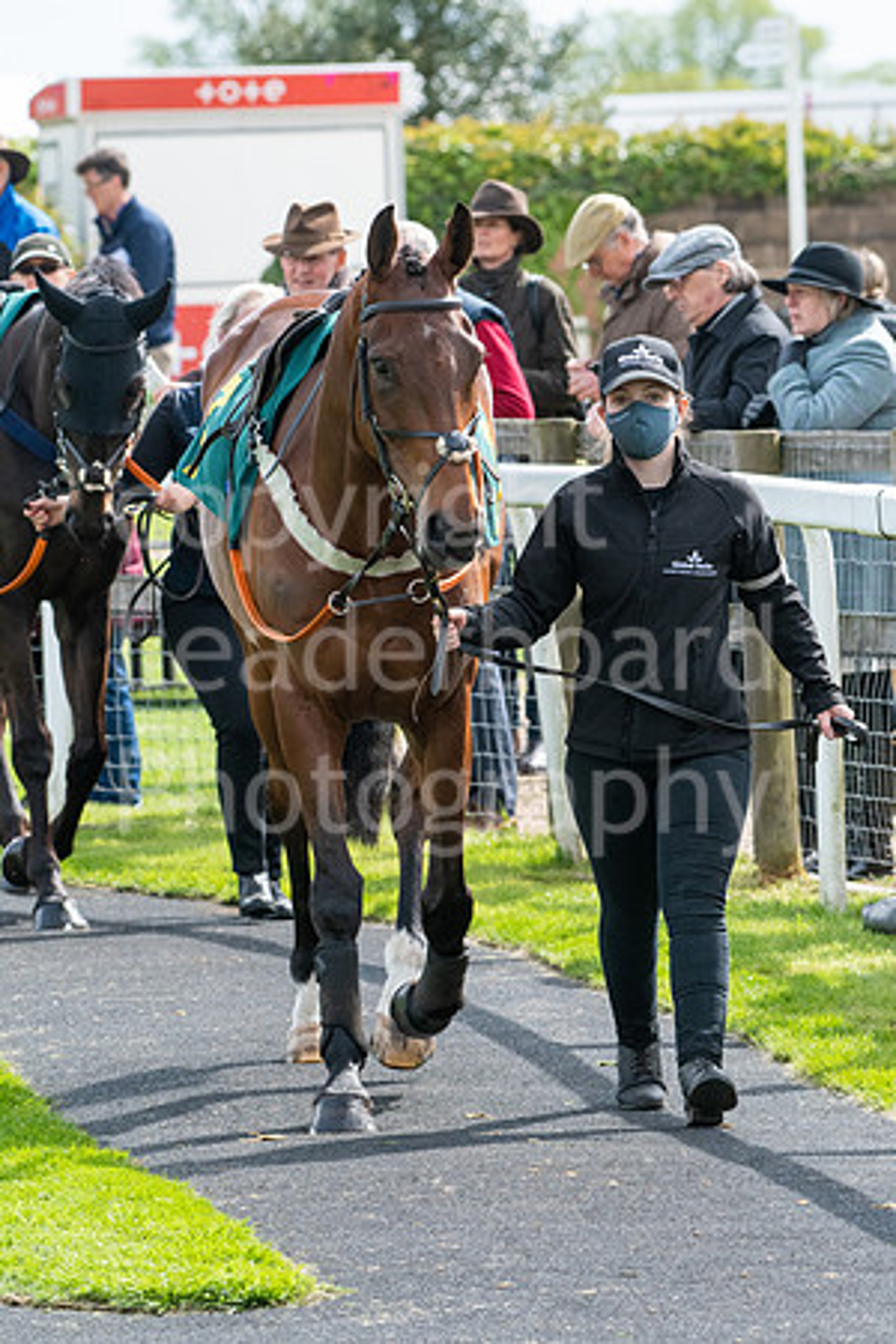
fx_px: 12319
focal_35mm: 330
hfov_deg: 4.2
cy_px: 672
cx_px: 448
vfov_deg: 6.2
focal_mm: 220
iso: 1250
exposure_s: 1/1250
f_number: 8
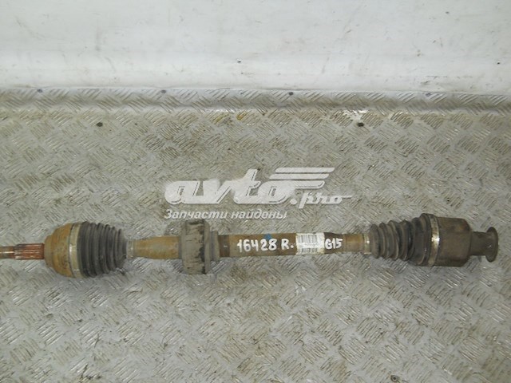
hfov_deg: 45.8
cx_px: 256
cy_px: 192
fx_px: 605
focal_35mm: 41
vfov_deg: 35.1
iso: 160
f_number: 3.1
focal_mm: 6.72
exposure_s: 1/30
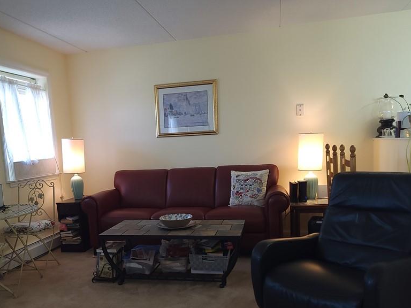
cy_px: 196
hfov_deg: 56.5
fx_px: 380
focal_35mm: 32
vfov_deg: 43.7
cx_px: 168
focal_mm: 6.7
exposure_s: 1/60
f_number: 1.8
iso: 125
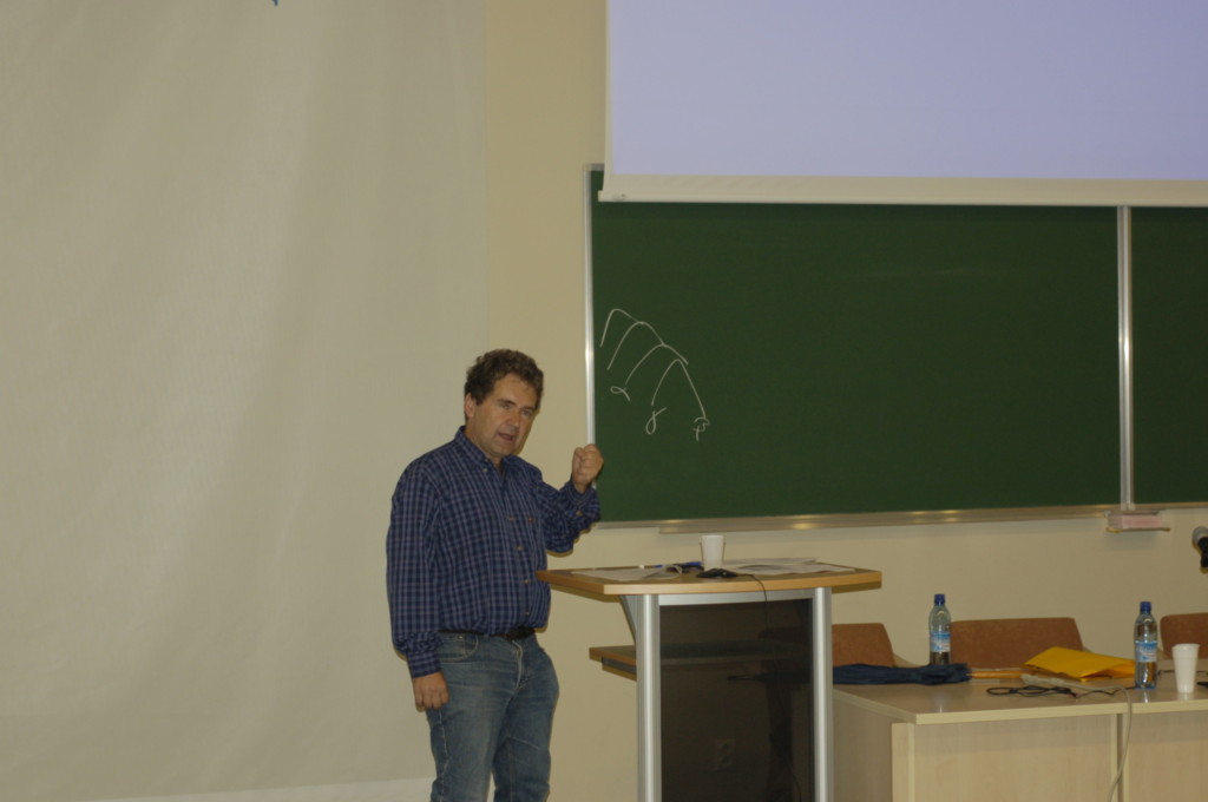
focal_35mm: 75
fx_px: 2513
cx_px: 604
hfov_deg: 27.0
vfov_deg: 18.1
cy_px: 401
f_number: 3.5
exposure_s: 1/60
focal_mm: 50
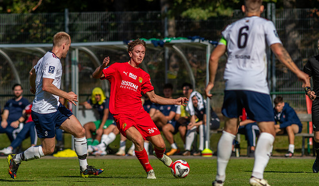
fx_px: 4433
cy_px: 118
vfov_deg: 2.4
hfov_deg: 4.1
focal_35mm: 519
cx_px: 142
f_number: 3.5
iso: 125
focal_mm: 300
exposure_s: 1/2000
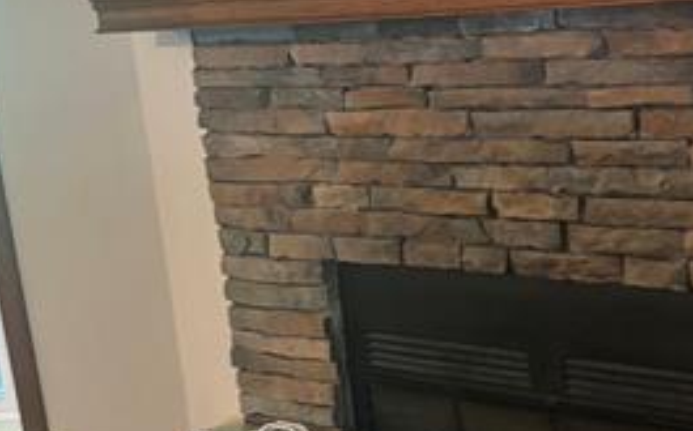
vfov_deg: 16.2
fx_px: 1509
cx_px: 465
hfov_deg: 25.7
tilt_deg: -12.7
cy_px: 300
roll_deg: +4.8
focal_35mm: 80
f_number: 1.6
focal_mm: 5.96
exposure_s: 1/30
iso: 640
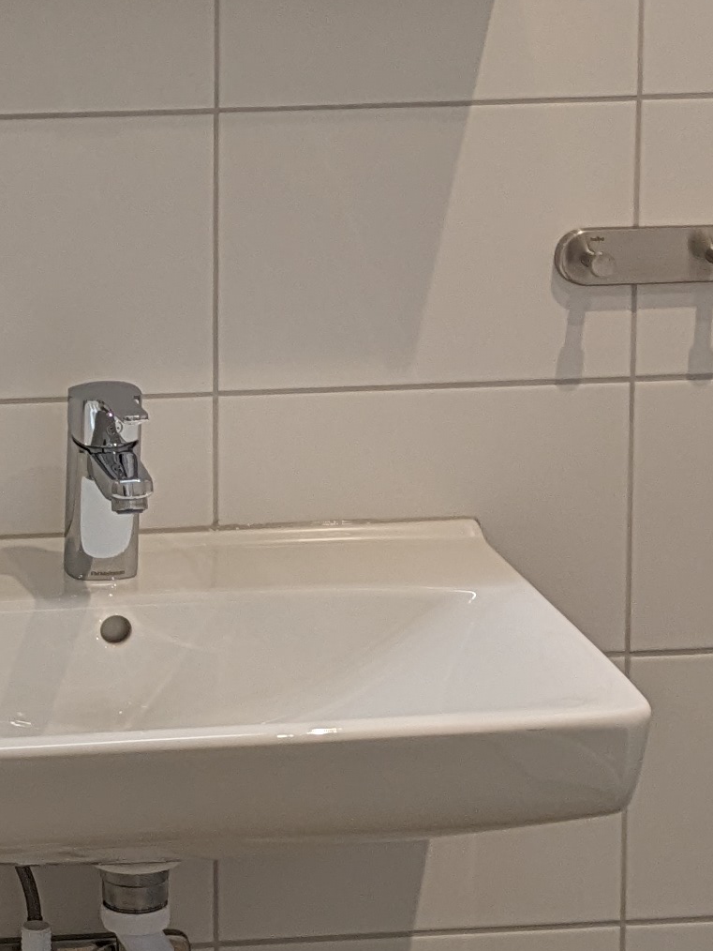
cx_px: -82
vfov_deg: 17.2
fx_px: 3129
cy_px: 220
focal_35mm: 114
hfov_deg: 12.8
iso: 105
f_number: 1.89
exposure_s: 1/100
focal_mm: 5.43
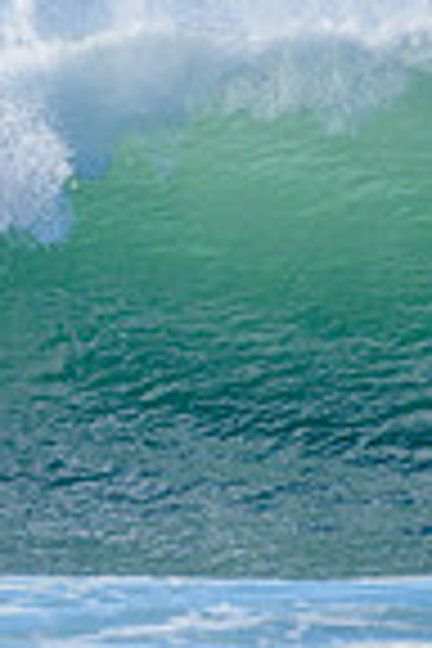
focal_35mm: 2061
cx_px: -776
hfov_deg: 0.7
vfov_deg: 1.0
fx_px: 37095
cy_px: 223
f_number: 5.6
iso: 220
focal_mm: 500
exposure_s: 1/2000
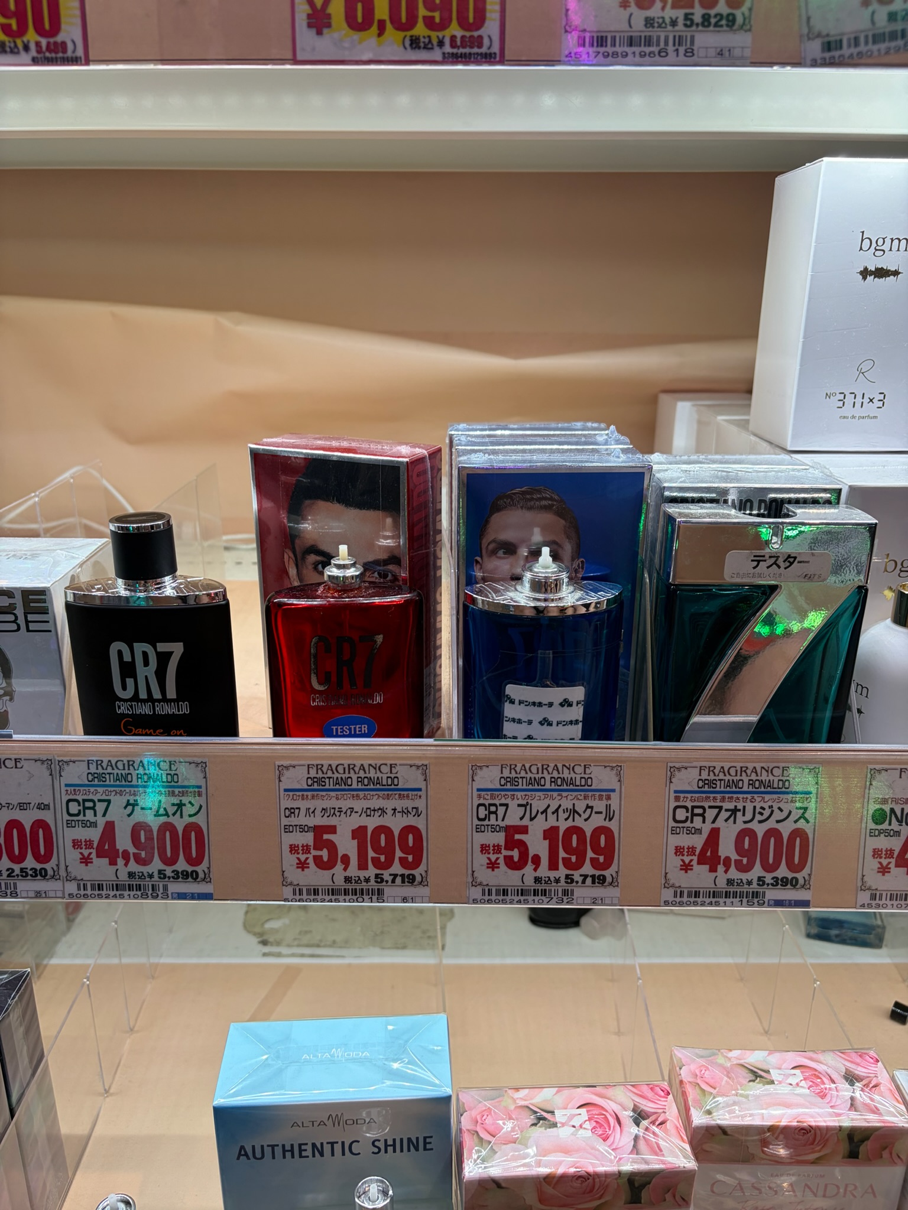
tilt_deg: -19.6
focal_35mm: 26
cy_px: 605
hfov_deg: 53.1
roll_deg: -0.3
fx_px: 909
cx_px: 454
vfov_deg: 67.3
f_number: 1.6
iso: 80
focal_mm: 5.96
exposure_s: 1/120
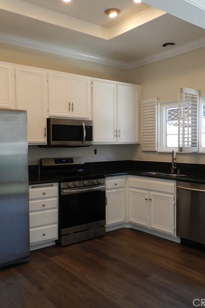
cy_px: 154
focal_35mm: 32
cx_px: 98
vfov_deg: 58.7
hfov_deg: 41.1
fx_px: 273
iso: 160
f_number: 3.4
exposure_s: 1/40
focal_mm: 4
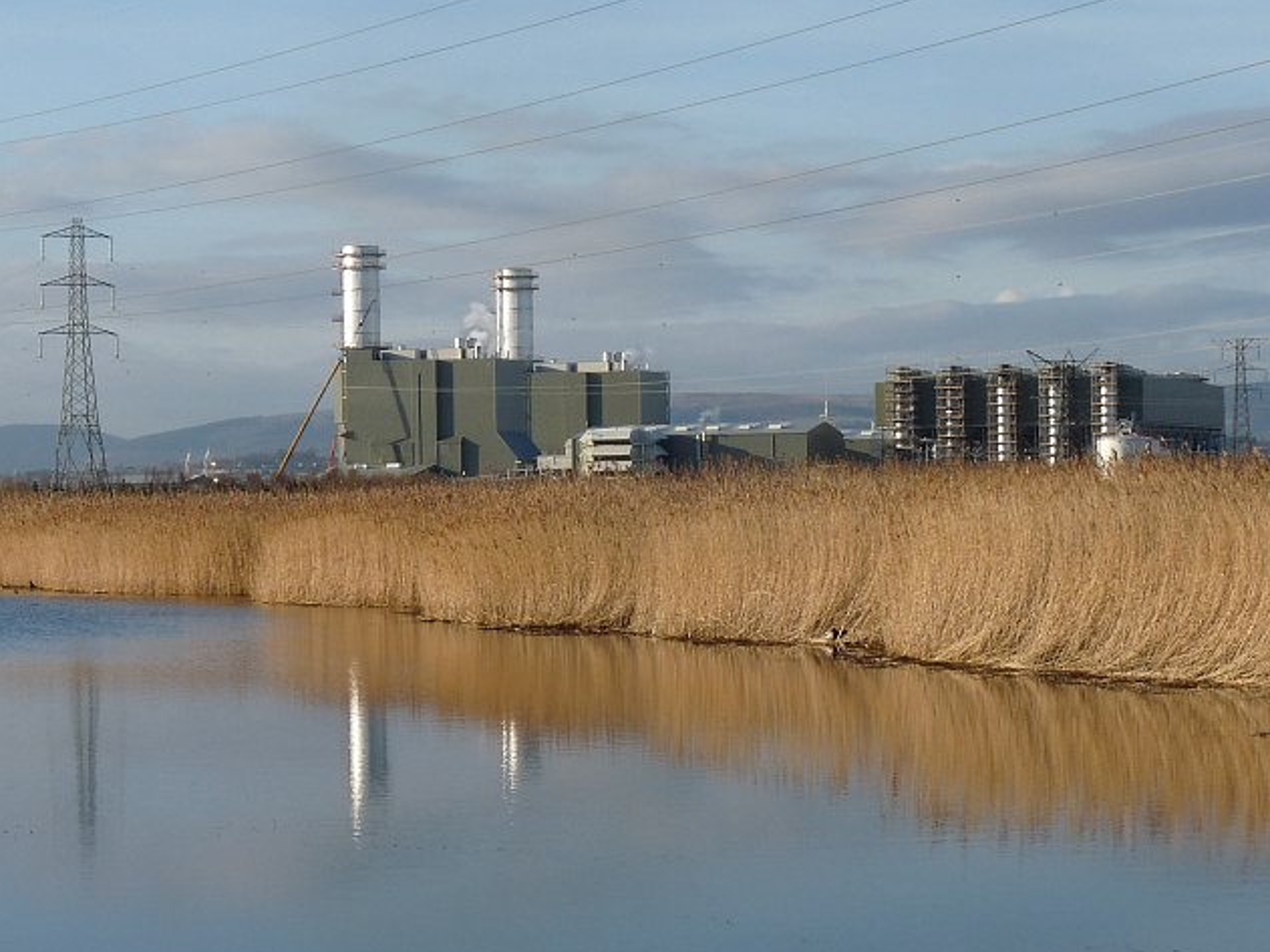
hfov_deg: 28.6
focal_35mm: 68
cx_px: 642
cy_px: 479
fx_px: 2494
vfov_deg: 21.6
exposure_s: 1/400
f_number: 5.6
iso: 100
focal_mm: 11.9
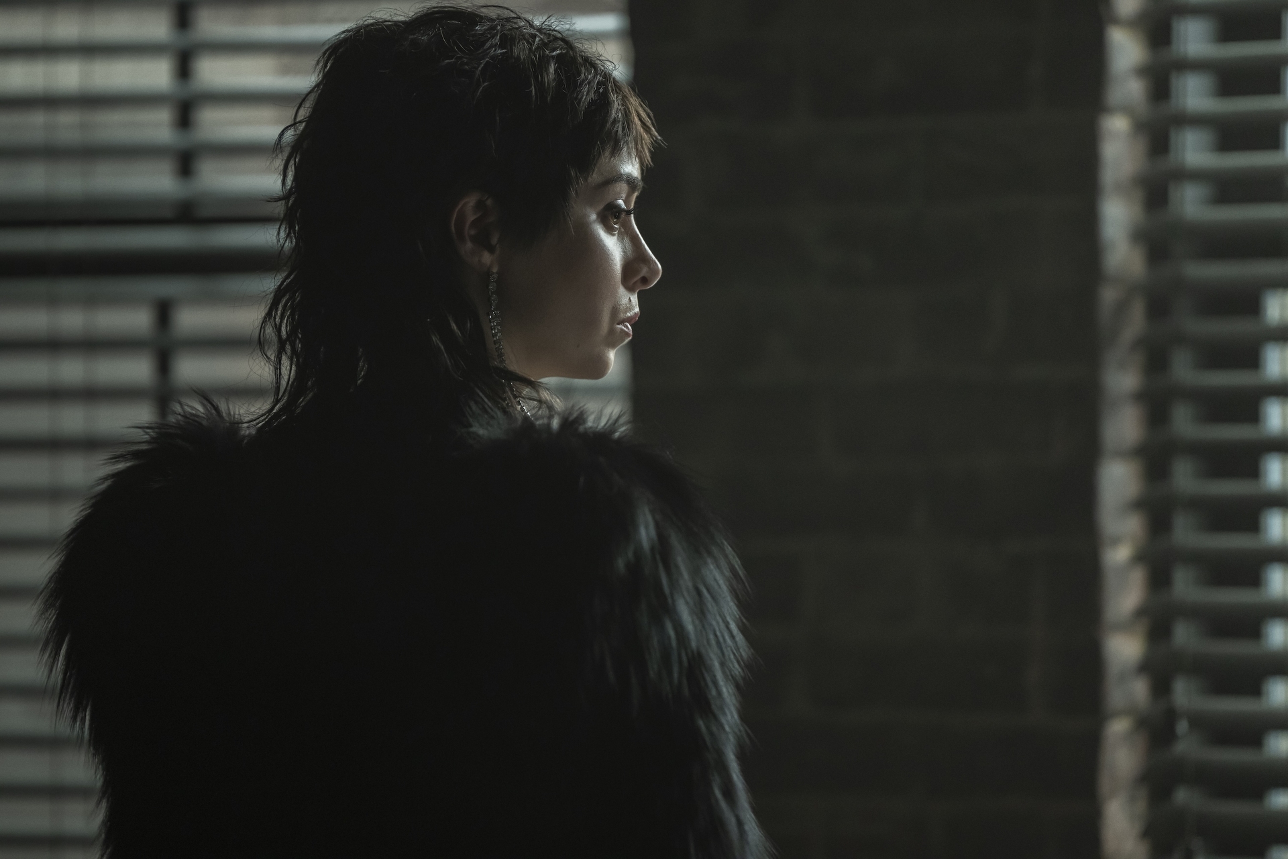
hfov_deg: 10.3
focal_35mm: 200
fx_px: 7155
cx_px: 644
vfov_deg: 6.9
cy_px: 430
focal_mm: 200
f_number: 2.8
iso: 3200
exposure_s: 1/500
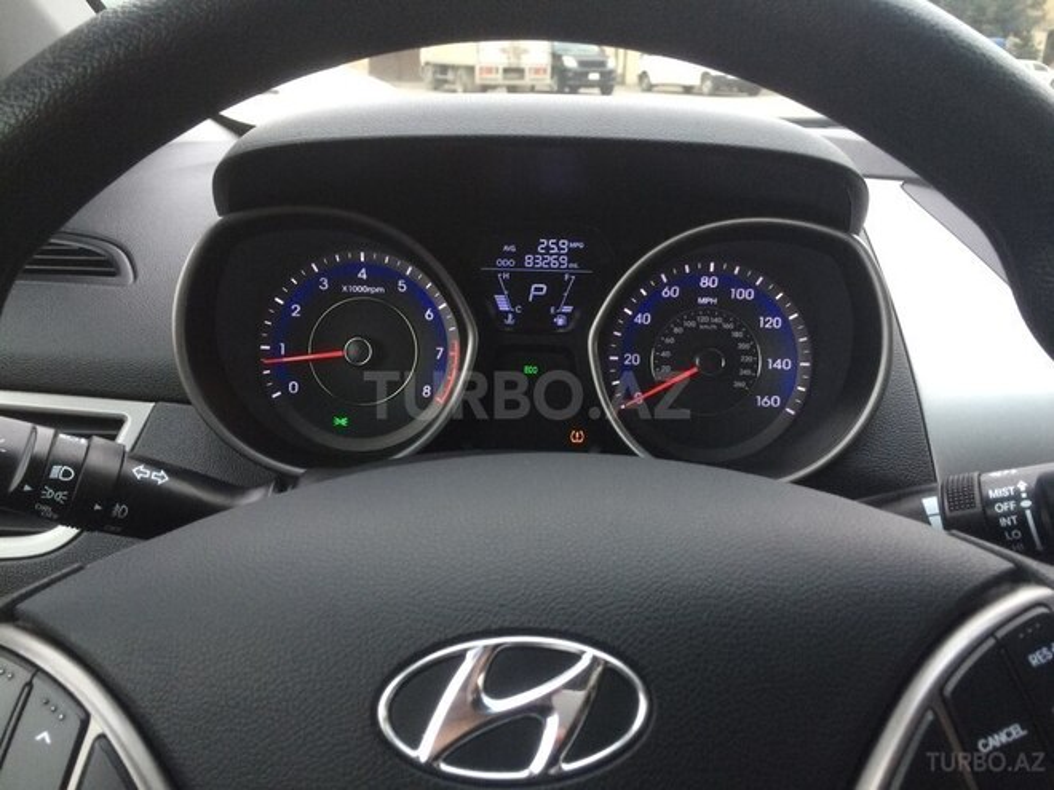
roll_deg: -3.2
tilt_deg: -21.6
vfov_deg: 48.2
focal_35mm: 29
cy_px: 395
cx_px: 527
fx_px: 883
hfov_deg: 61.7
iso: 80
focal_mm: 4.15
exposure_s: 1/33
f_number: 2.2
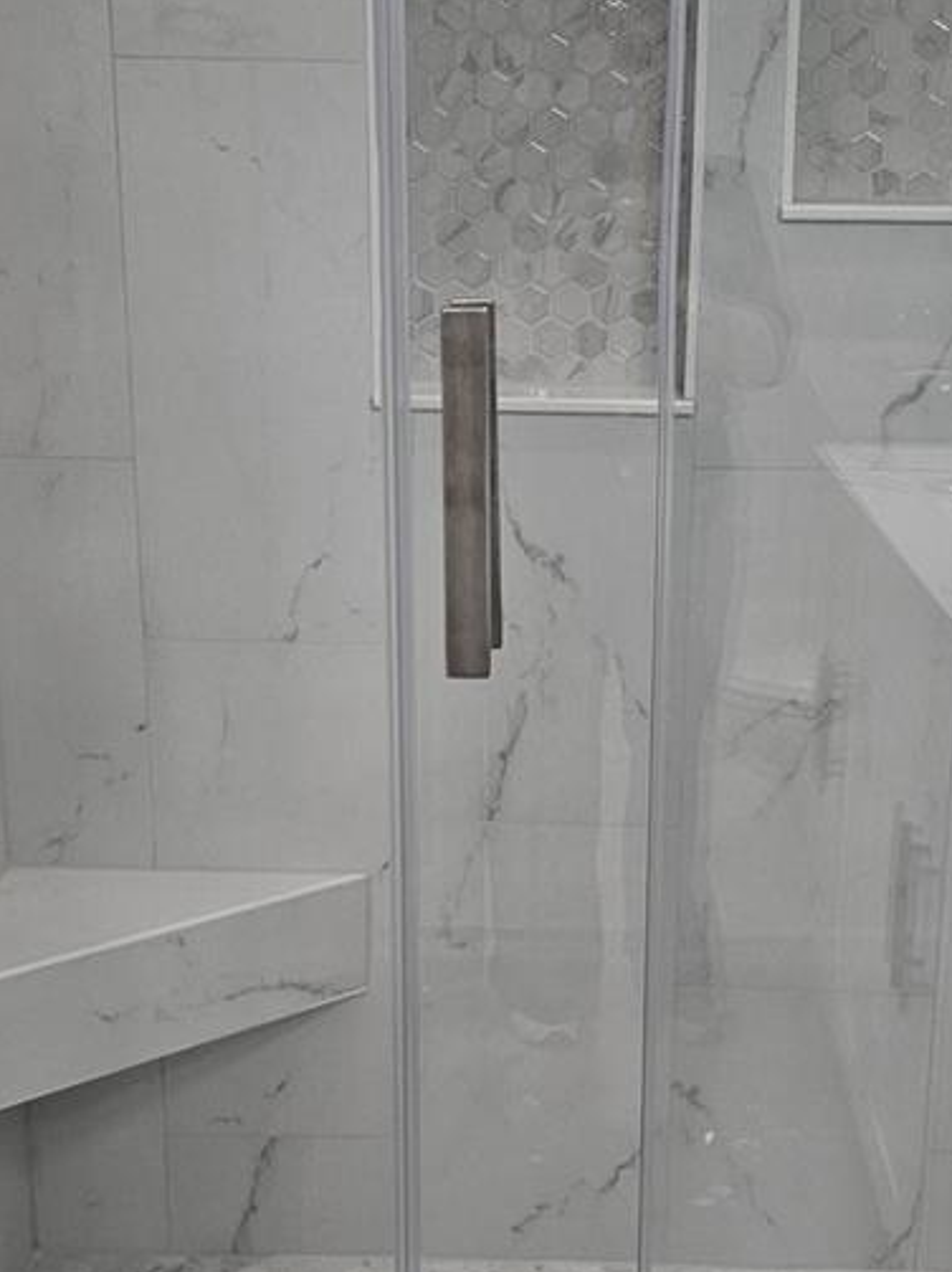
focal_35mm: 55
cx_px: 590
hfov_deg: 26.5
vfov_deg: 34.8
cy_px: 801
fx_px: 2019
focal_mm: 6.3
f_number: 1.7
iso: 125
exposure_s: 1/120
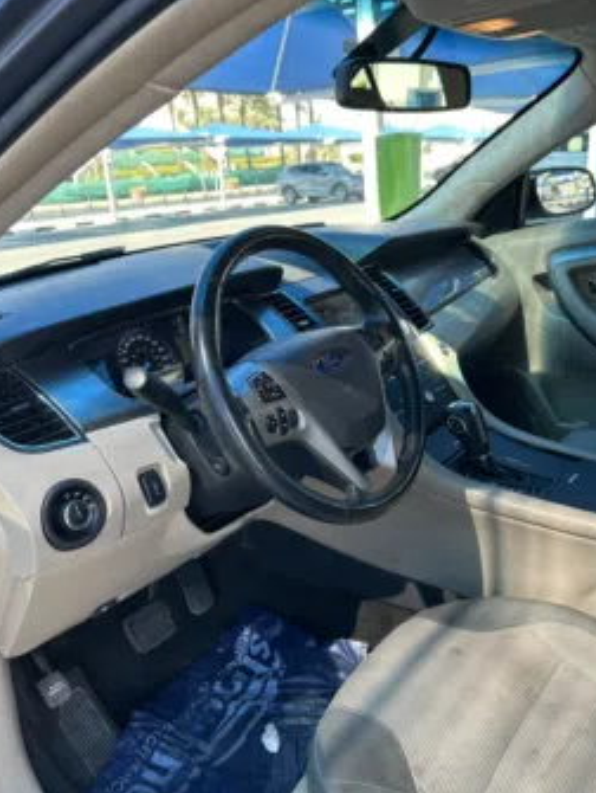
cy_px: 436
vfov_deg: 58.2
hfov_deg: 45.4
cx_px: 338
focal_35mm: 31
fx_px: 710
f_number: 1.5
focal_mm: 5.7
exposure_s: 1/135
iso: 32
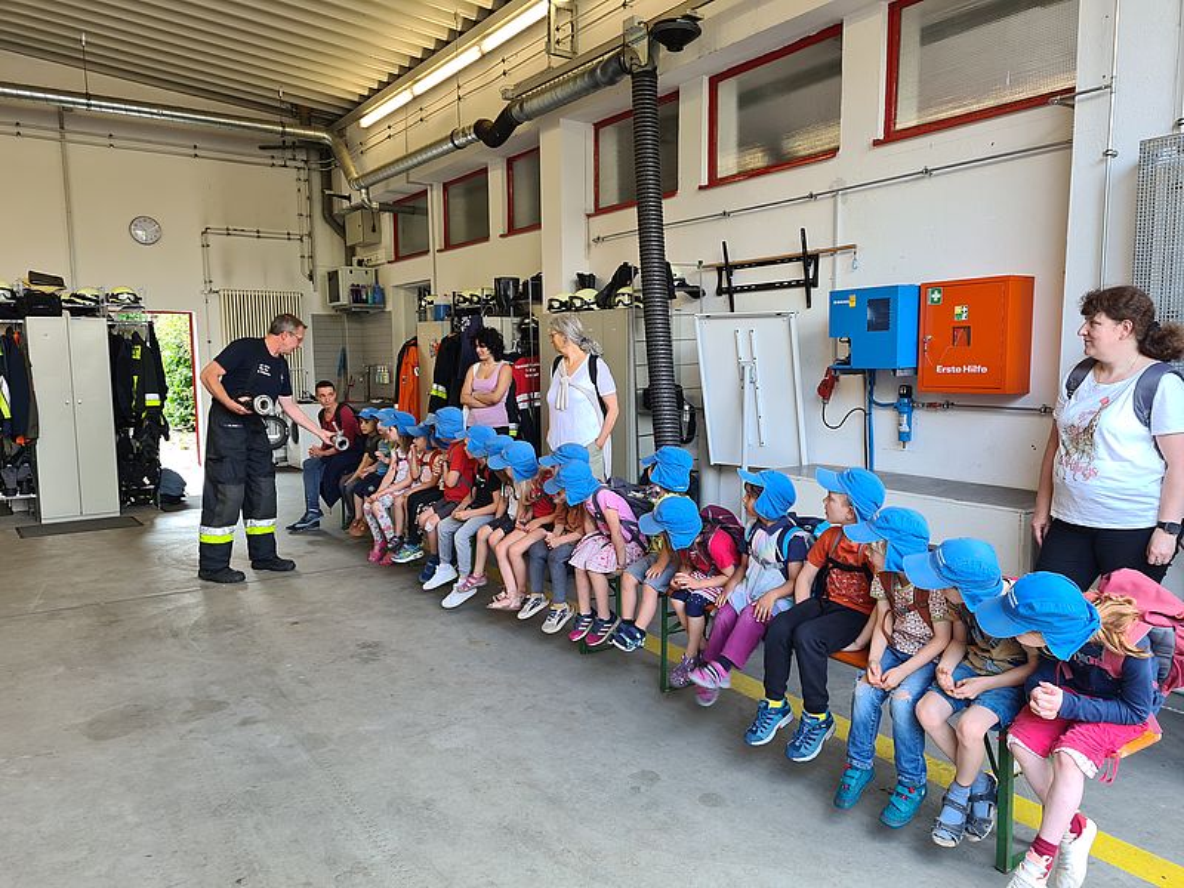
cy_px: 444
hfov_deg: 67.3
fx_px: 889
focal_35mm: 26
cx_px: 592
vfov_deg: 53.1
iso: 80
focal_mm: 5.4
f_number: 1.8
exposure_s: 1/100
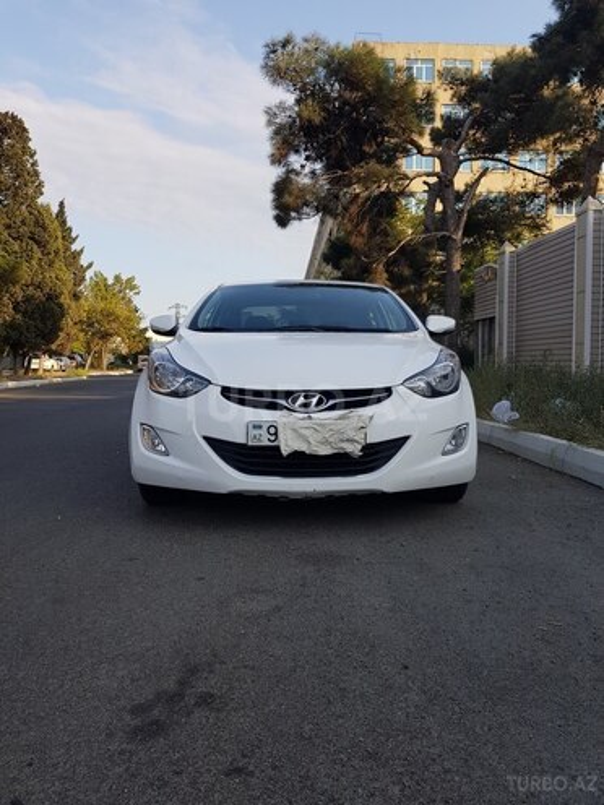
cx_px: 302
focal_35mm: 26
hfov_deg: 53.1
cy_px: 402
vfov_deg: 67.3
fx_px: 605
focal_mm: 4.2
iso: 40
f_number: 1.7
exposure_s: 1/964
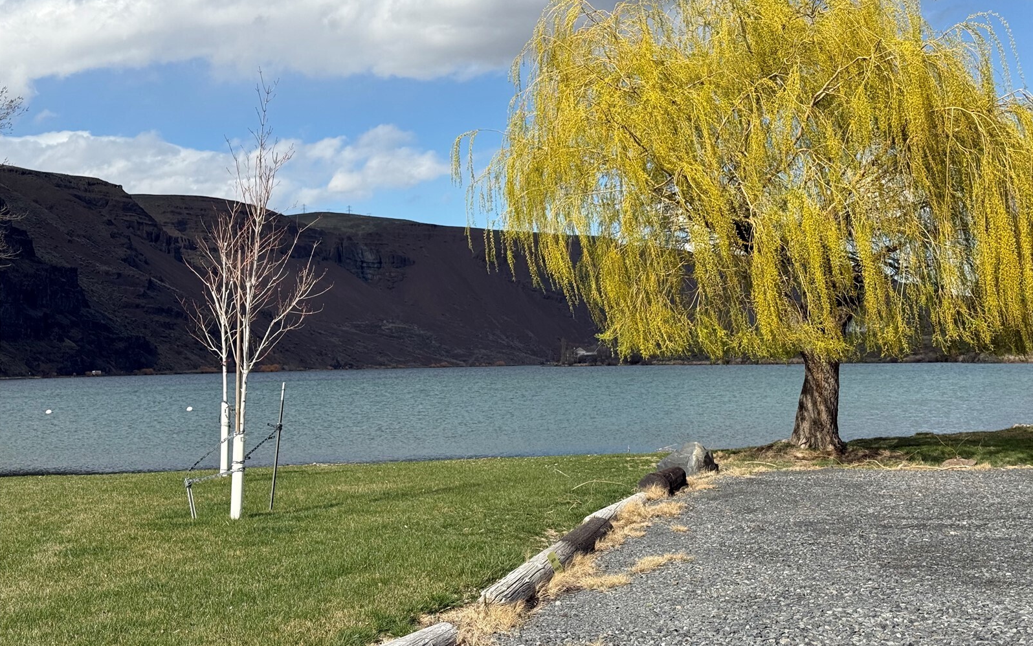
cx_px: 516
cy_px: 324
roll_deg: +1.2
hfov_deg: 39.6
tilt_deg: +1.9
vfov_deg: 25.4
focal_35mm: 51
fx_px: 1436
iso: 64
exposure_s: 1/5208
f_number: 1.78
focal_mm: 6.76
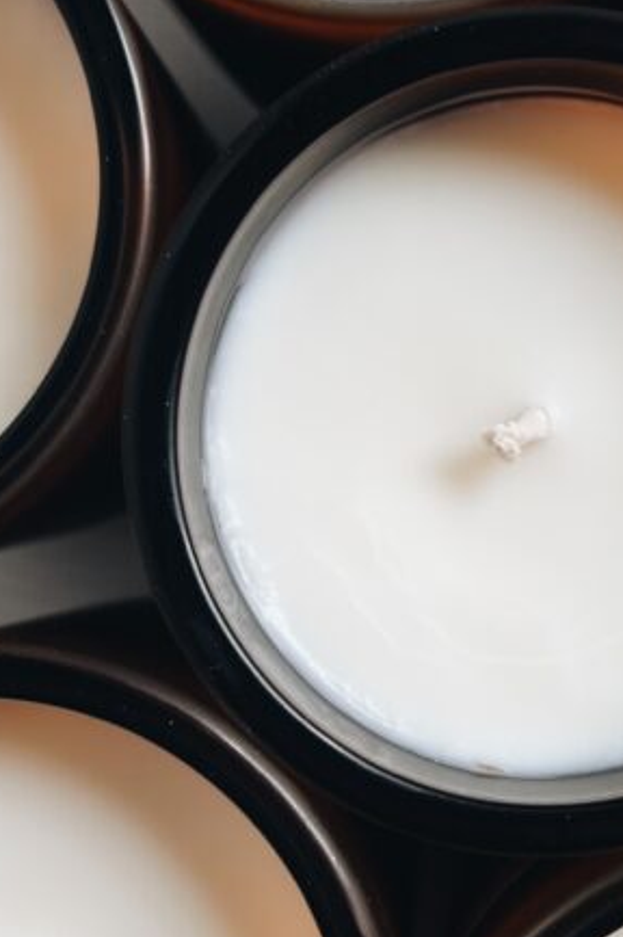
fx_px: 1300
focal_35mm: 50
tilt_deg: -89.3
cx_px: 495
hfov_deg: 26.5
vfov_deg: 39.6
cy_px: 476
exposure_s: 1/141
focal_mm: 5.7
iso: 32
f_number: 1.5
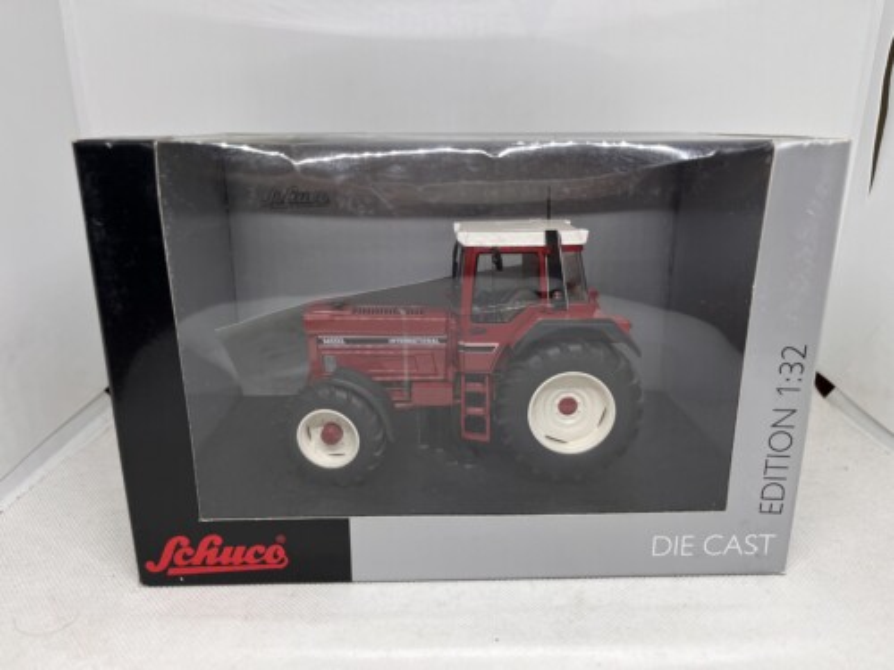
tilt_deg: -16.7
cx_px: 447
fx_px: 671
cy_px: 335
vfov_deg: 53.1
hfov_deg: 67.3
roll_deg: -0.3
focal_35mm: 26
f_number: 1.6
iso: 64
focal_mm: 5.1
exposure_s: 1/122
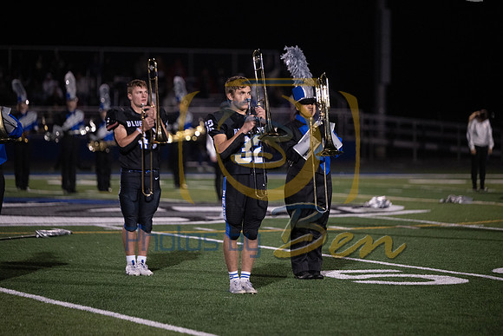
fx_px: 2446
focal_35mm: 175
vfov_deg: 7.9
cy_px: 168
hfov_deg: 11.7
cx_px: 252
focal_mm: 175
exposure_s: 1/1250
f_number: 2.8
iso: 5000
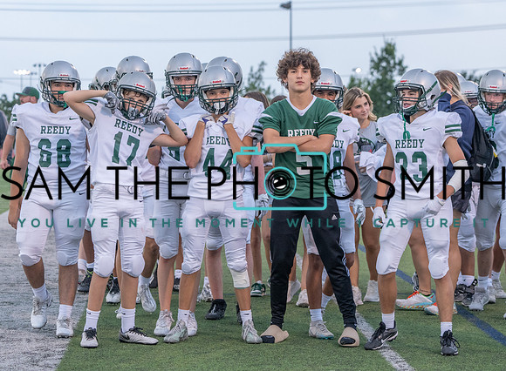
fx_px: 1956
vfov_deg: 10.9
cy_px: 183
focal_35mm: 135
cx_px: 282
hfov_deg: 14.7
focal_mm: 109
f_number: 5.6
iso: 2500
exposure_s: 1/500
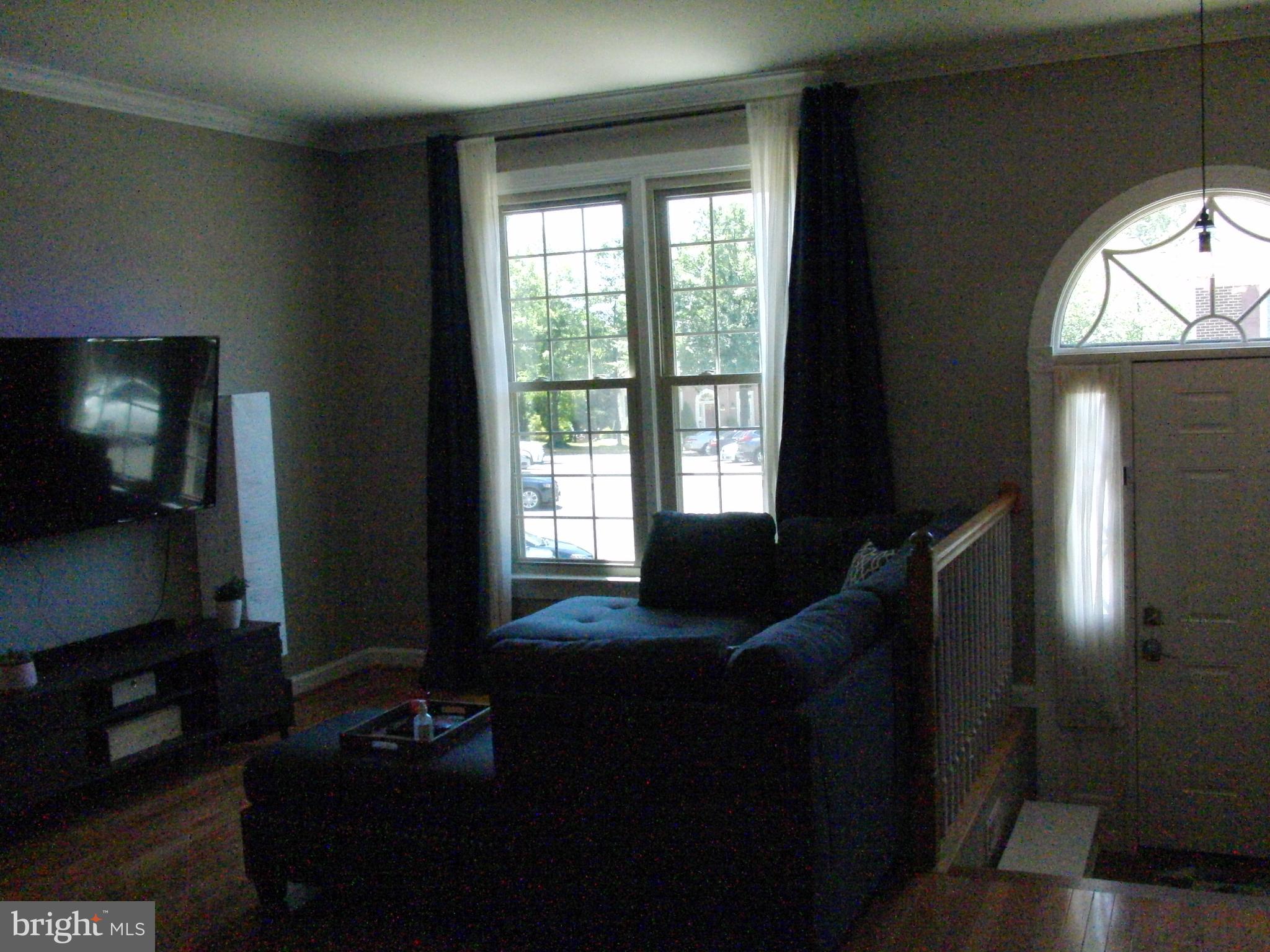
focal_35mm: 36
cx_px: 635
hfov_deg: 51.4
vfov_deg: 39.7
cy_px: 476
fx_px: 1321
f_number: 4.7
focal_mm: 7.3
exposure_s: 1/500
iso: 1600
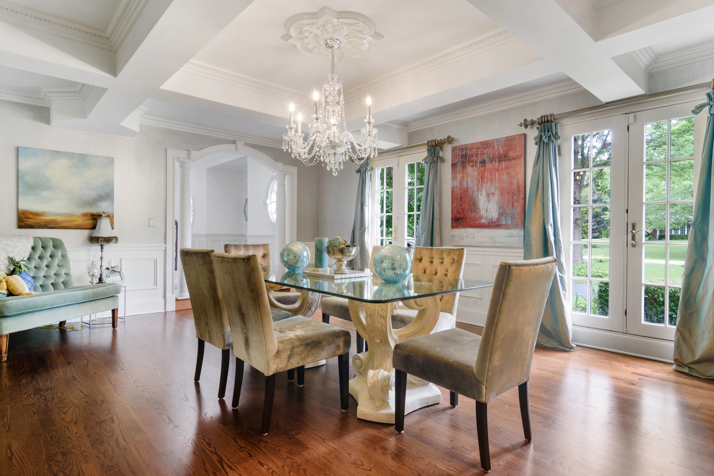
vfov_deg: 67.4
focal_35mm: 18
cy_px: 238
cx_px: 357
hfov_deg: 90.0
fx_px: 357
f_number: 8
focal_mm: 12
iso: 200
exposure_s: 2
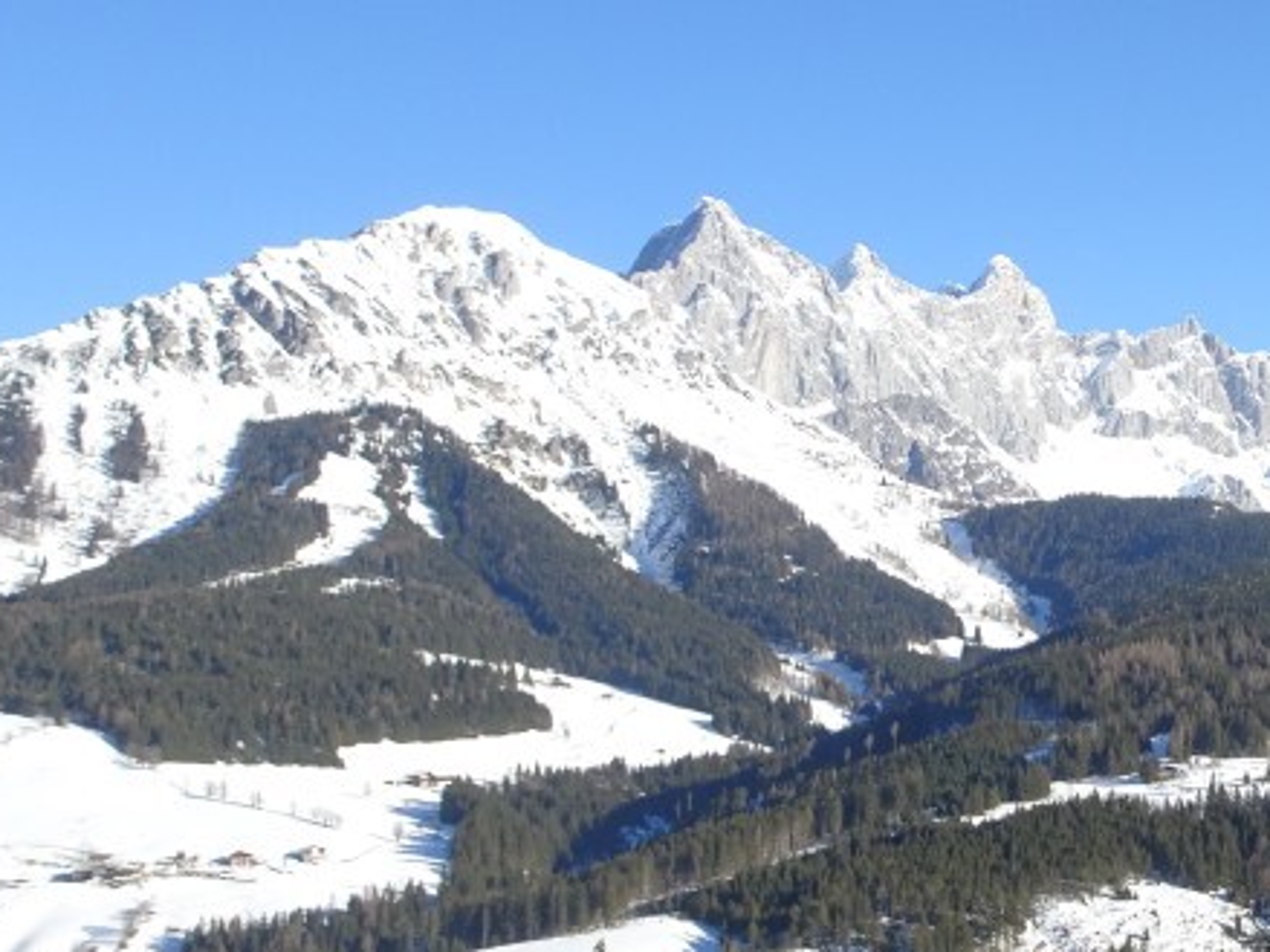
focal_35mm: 56
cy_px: 556
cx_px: 1354
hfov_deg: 31.1
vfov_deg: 26.1
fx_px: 2054
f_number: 3.5
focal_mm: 4.1
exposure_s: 1/640
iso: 80
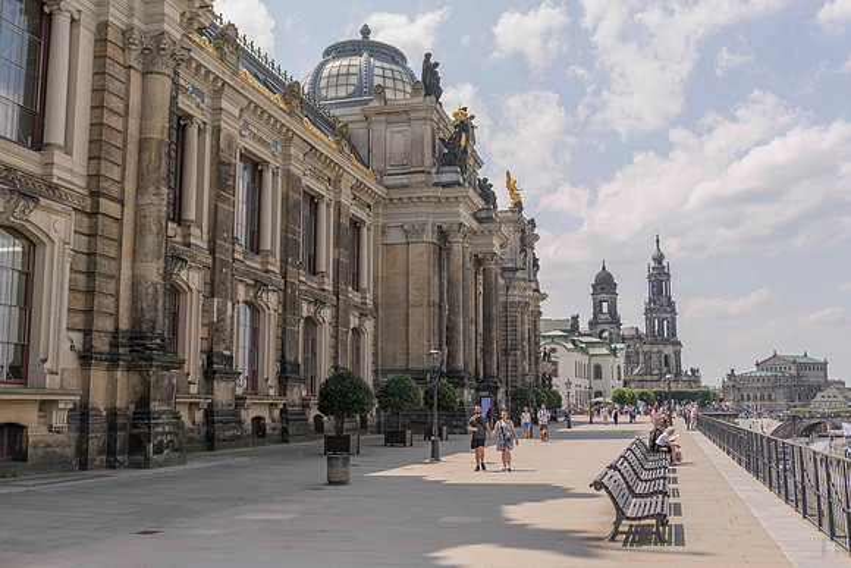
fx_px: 812
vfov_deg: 38.5
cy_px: 300
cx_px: 454
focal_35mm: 34
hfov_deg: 55.3
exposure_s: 1/500
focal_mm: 32
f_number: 5
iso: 64
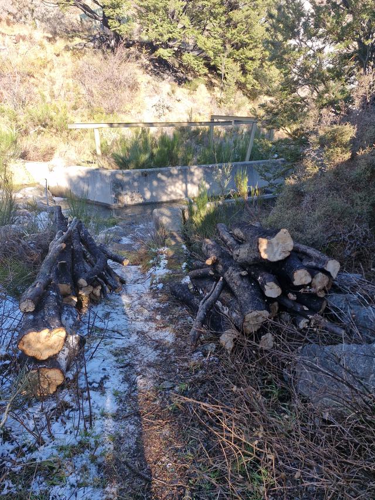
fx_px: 332
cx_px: 188
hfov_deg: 58.9
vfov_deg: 73.9
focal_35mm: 23
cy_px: 250
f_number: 1.8
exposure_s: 1/193
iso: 50
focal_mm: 5.54
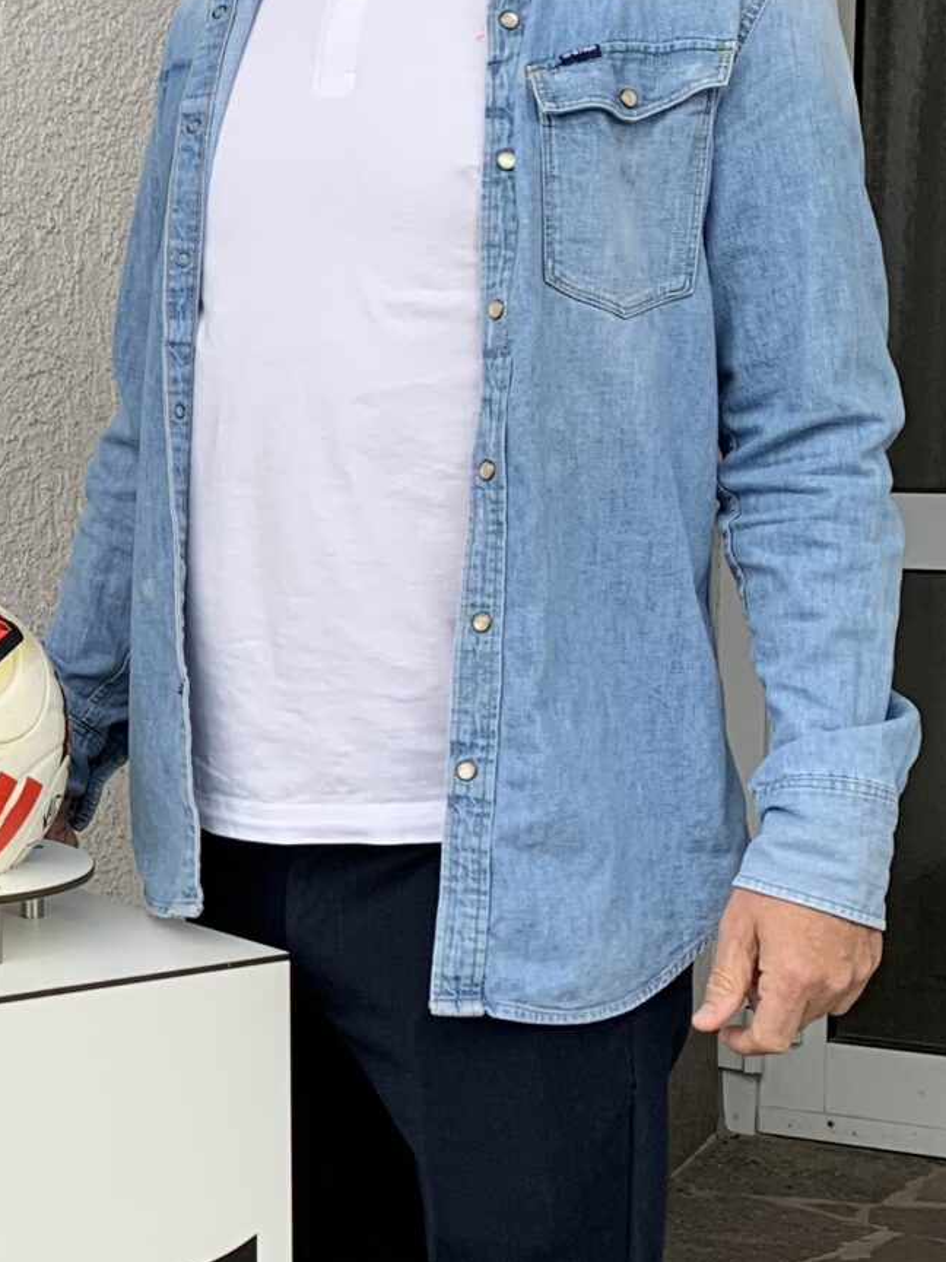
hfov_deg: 17.7
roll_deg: +1.6
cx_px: -333
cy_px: 685
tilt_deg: -6.3
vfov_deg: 25.3
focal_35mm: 77
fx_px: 2806
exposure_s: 1/121
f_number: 1.8
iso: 64
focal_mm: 4.25
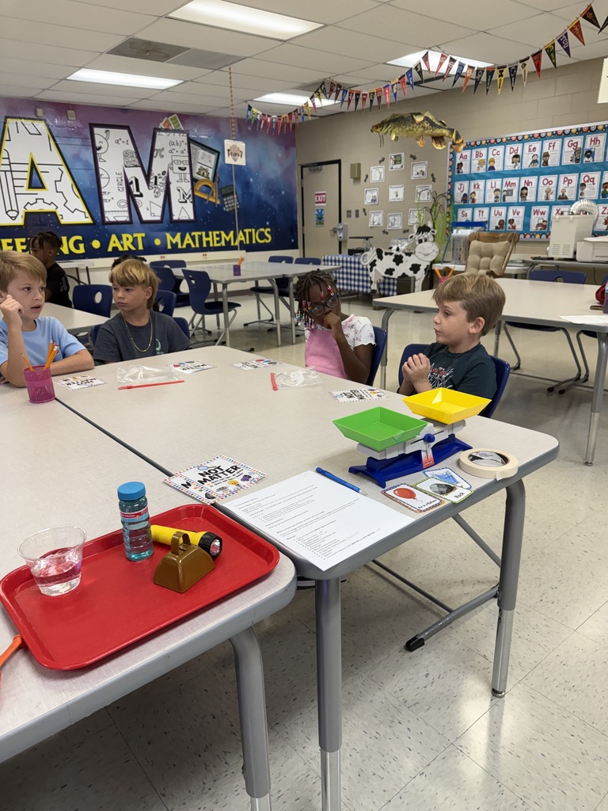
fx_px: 562
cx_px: 304
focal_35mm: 24
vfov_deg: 71.6
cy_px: 406
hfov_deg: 56.8
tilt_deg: -18.7
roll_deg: +4.9
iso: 200
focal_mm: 6.76
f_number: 1.78
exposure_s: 1/120
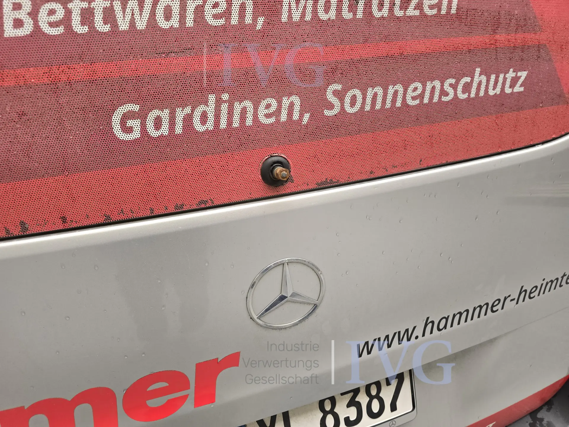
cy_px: 214
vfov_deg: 58.9
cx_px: 284
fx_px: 378
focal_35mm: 23
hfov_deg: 73.9
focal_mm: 6.3
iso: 200
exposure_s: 1/180
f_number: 1.7
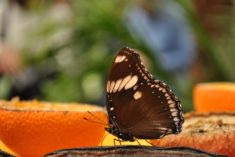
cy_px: 79
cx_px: 119
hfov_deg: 24.3
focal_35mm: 84
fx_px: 545
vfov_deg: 16.4
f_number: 5.6
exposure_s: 1/320
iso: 400
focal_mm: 55
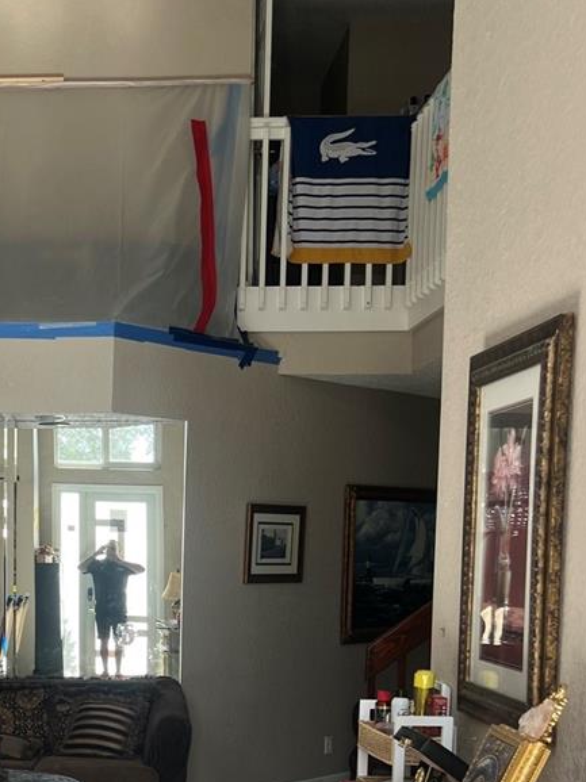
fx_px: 1220
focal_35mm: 54
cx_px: 34
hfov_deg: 25.9
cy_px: 648
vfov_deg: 34.3
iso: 32
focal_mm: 5.7
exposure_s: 1/128
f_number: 1.5
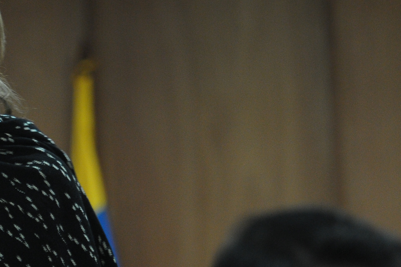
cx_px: -60
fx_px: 3573
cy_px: 145
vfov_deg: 4.3
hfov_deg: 6.4
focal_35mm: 321
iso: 2500
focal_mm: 116
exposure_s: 1/80
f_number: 2.8
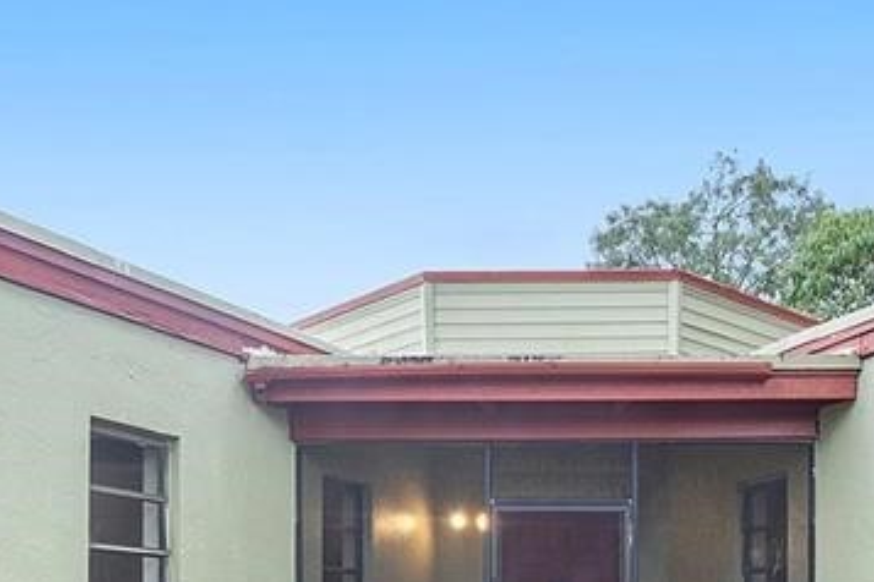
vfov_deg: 28.5
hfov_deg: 44.9
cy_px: 628
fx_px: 1044
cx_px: 561
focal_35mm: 43
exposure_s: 1/20
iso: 200
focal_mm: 10
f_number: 9
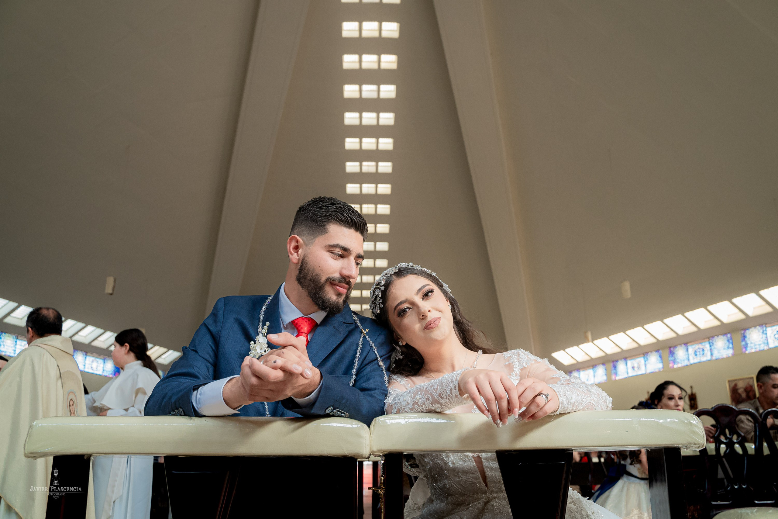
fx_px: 623
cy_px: 260
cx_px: 393
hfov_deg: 63.9
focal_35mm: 29
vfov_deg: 45.2
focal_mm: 28
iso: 2000
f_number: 5.6
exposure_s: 1/320
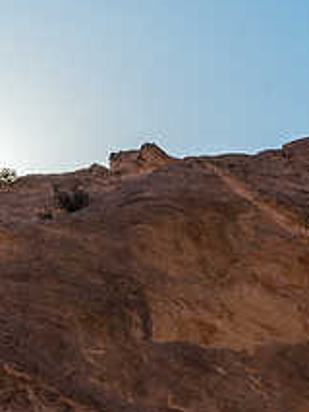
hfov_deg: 7.9
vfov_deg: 10.8
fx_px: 2176
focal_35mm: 183
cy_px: 85
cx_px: -230
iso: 160
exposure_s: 1/160
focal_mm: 70
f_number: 22
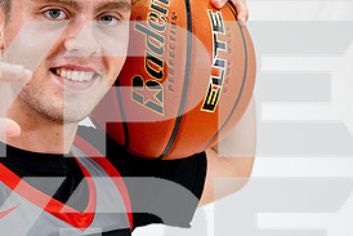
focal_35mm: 125
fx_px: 1226
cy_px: 90
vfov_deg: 11.0
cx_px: 39
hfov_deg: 16.2
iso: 2500
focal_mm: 59
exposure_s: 1/400
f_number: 5
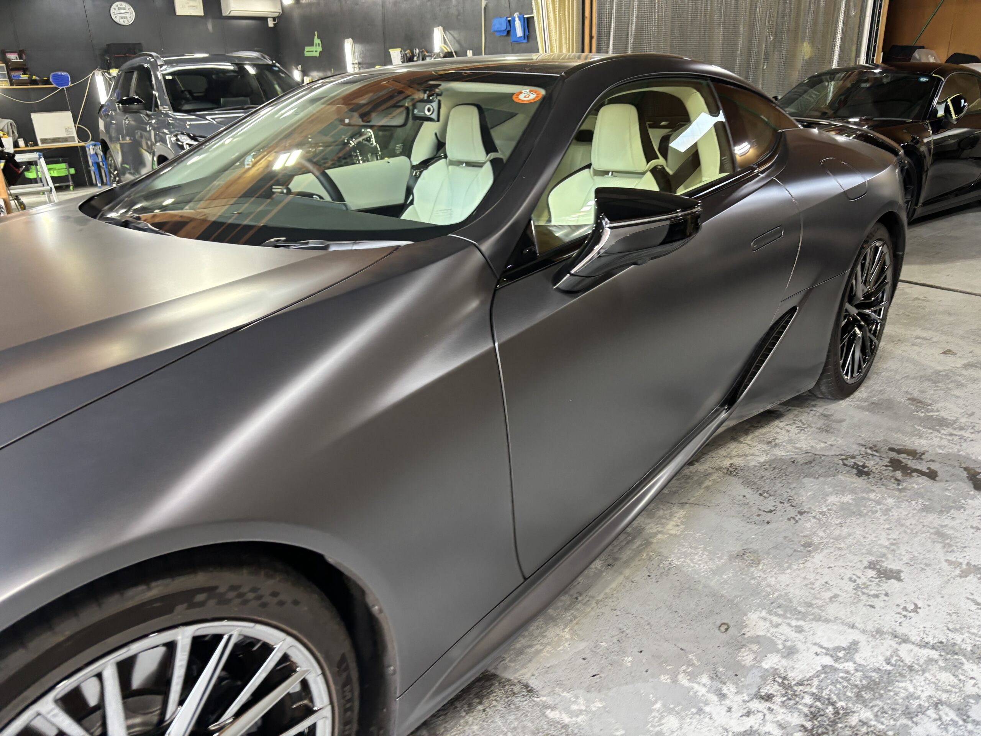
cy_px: 368
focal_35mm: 26
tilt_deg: -20.6
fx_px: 737
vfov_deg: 53.1
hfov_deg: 67.3
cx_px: 490
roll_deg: +6.1
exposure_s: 1/60
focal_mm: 5.96
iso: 100
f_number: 1.6
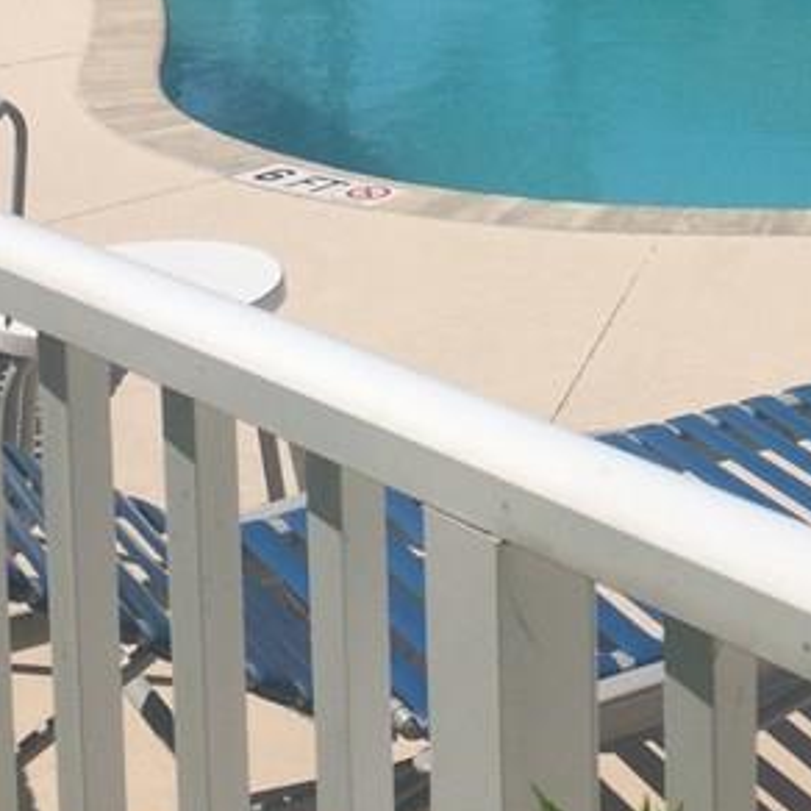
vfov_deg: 18.5
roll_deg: +0.5
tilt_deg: -10.2
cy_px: -92
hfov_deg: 18.9
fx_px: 2386
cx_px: 750
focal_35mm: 90
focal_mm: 4.15
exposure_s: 1/5128
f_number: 2.2
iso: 40
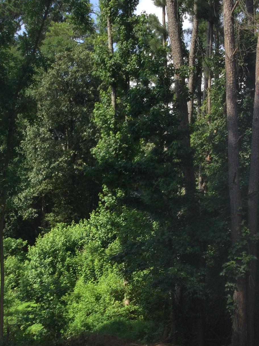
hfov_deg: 24.8
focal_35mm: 59
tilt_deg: -2.8
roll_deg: +2.0
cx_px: 104
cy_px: 240
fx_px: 589
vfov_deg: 32.3
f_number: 2.4
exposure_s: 1/595
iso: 25
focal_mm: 3.3
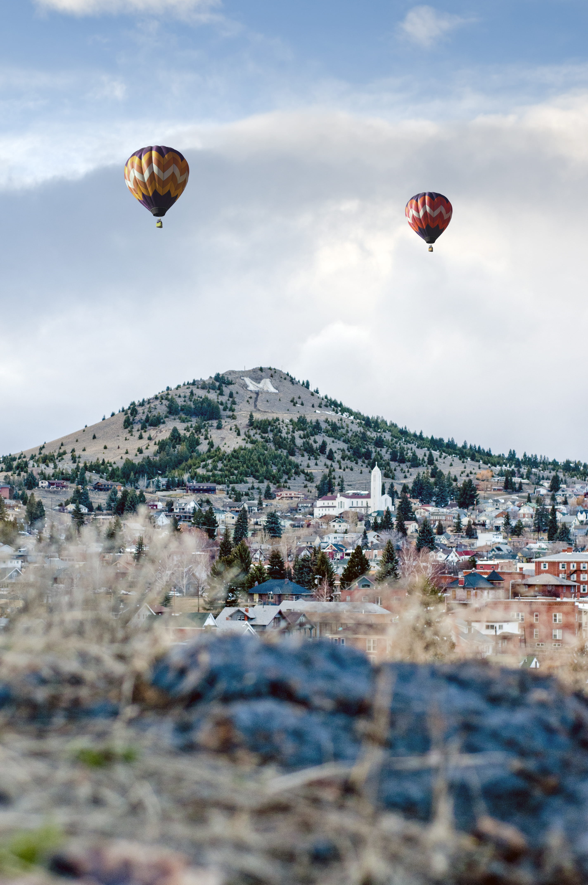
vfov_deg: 27.0
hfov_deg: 18.1
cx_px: 294
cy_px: 442
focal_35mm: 75
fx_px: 1842
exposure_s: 1/1600
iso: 200
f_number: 2.8
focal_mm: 50
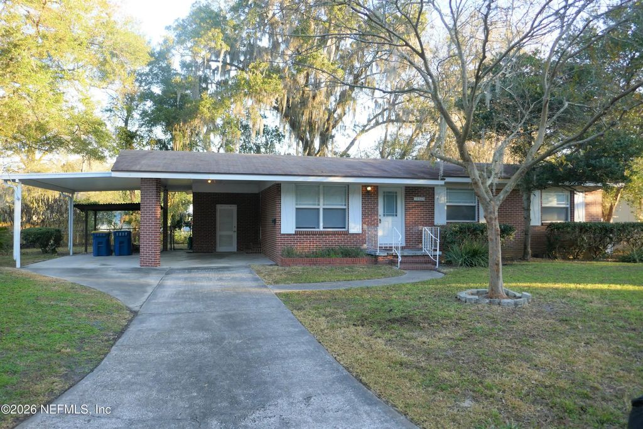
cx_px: 322
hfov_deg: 71.5
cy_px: 214
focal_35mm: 25
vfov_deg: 51.3
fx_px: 447
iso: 125
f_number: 2.8
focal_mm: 9.1
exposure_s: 1/125
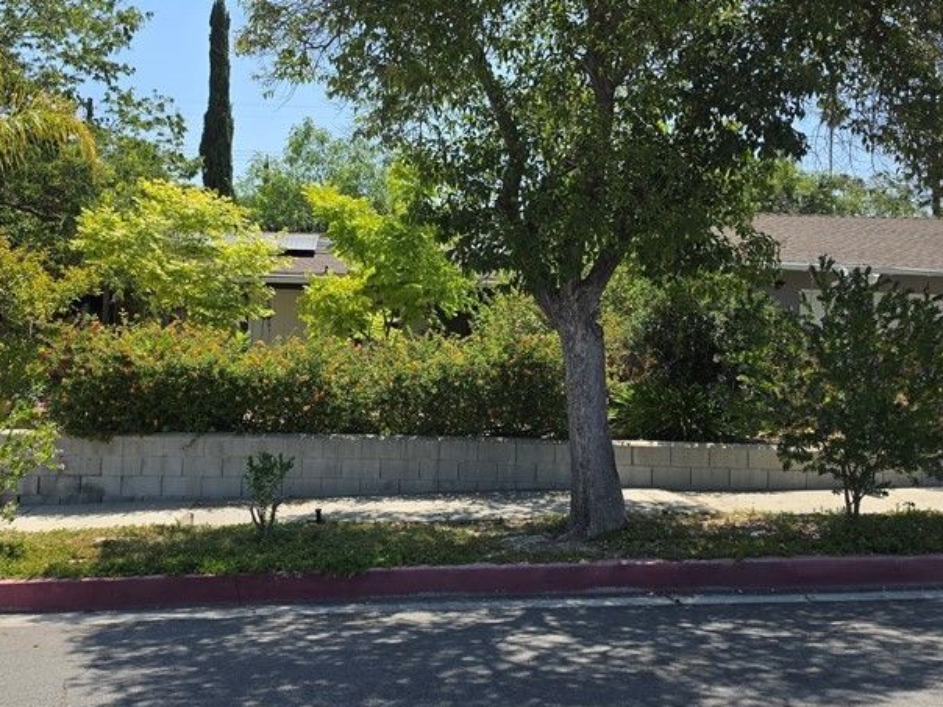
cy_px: 309
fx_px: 1062
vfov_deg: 36.8
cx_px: 431
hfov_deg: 47.8
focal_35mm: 39
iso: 64
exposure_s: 1/5015
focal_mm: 6.5
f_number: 1.4
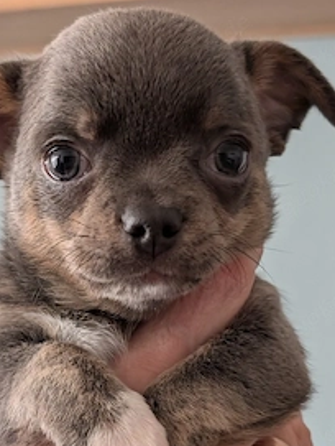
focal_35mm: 72
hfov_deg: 20.4
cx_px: 112
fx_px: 927
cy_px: 324
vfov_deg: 26.7
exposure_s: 1/86.2
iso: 500
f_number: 1.68
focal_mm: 6.9
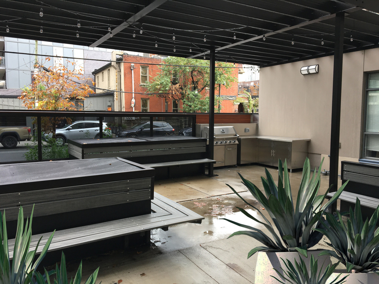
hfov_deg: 61.7
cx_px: 190
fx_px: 318
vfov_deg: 48.2
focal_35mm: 29
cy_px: 142
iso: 32
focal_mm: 4.15
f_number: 2.2
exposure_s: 1/120
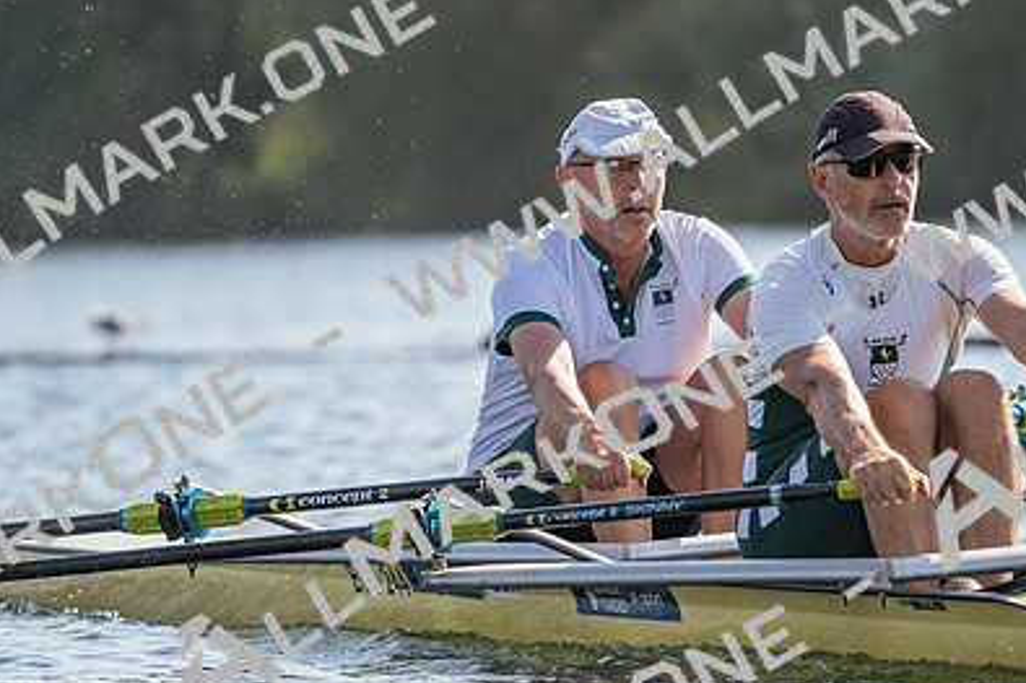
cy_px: 326
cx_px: 707
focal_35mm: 523
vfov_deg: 2.6
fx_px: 14899
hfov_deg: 3.9
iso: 320
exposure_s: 1/1600
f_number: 6.3
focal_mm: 356
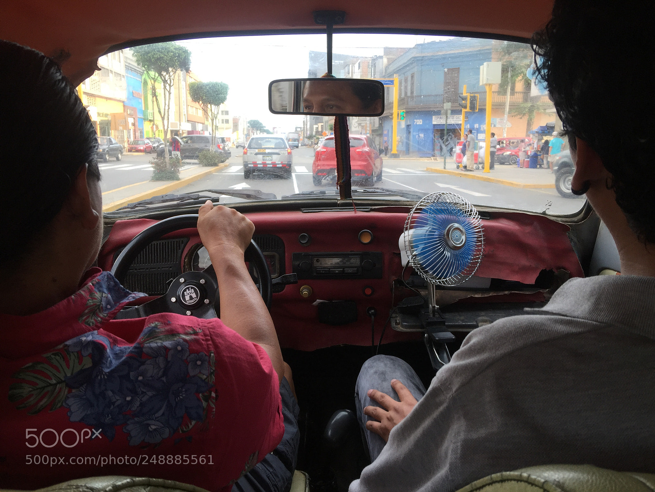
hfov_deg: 61.7
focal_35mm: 29
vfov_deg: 48.2
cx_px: 328
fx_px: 549
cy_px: 246
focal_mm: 4.15
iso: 32
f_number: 2.2
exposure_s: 1/147
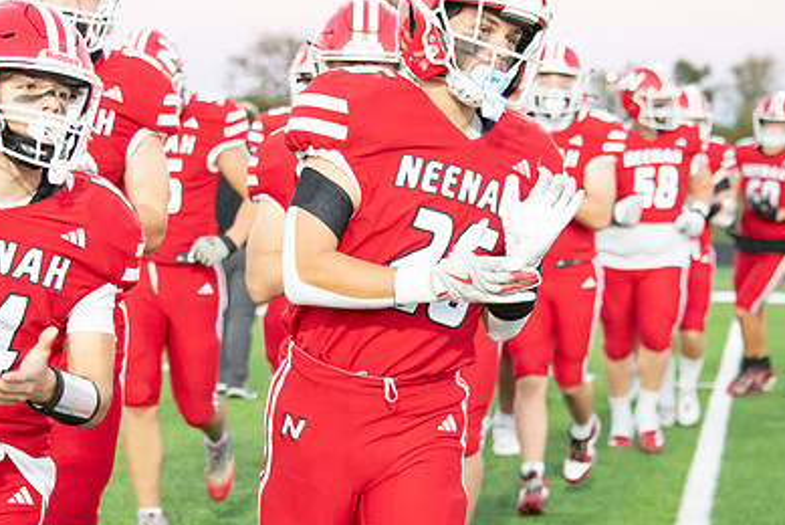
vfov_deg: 9.4
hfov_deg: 14.0
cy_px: 320
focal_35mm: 146
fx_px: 3186
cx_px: 369
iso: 8000
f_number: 5.6
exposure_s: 1/500
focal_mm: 98
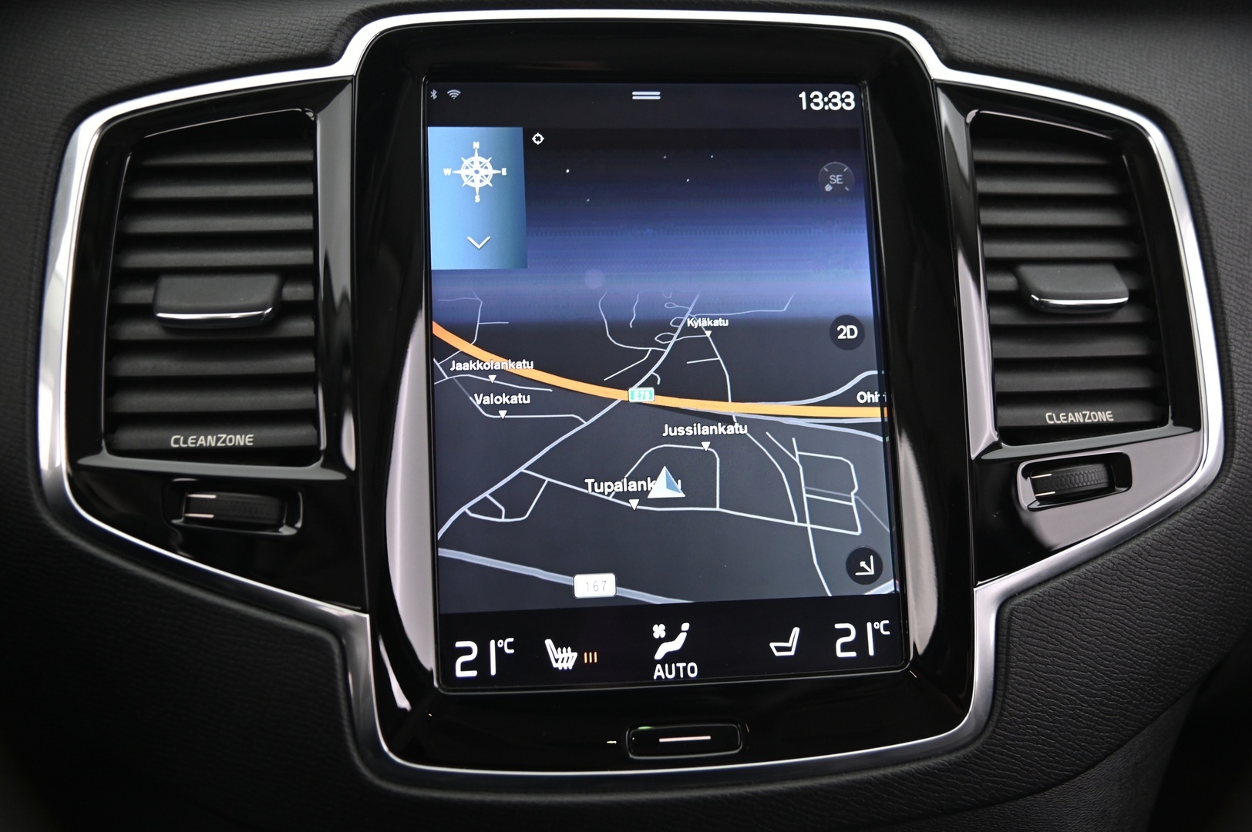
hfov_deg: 48.5
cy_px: 416
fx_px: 1390
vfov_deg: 33.3
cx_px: 626
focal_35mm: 40
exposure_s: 1/15
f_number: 4
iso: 2000
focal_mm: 40
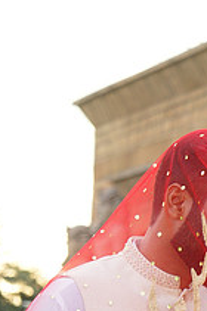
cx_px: 254
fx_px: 1263
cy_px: 417
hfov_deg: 9.2
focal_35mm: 146
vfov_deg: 13.5
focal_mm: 53
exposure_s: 1/200
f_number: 4
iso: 320
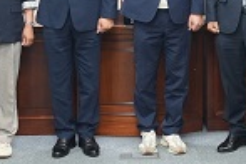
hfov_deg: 20.0
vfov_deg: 13.2
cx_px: 146
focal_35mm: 102
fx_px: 697
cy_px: -8
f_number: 3.5
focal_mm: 30
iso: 1000
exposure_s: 1/50
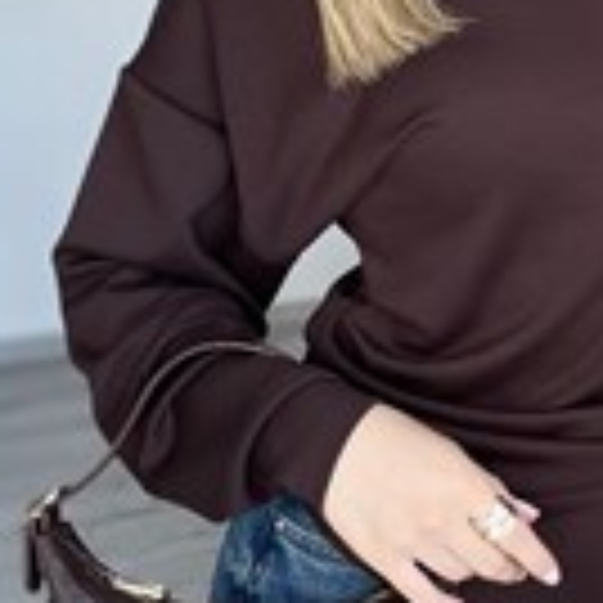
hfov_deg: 20.7
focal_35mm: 82
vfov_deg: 20.6
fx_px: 1616
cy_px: 34
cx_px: 554
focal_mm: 2.71
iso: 100
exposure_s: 1/90
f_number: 2.2
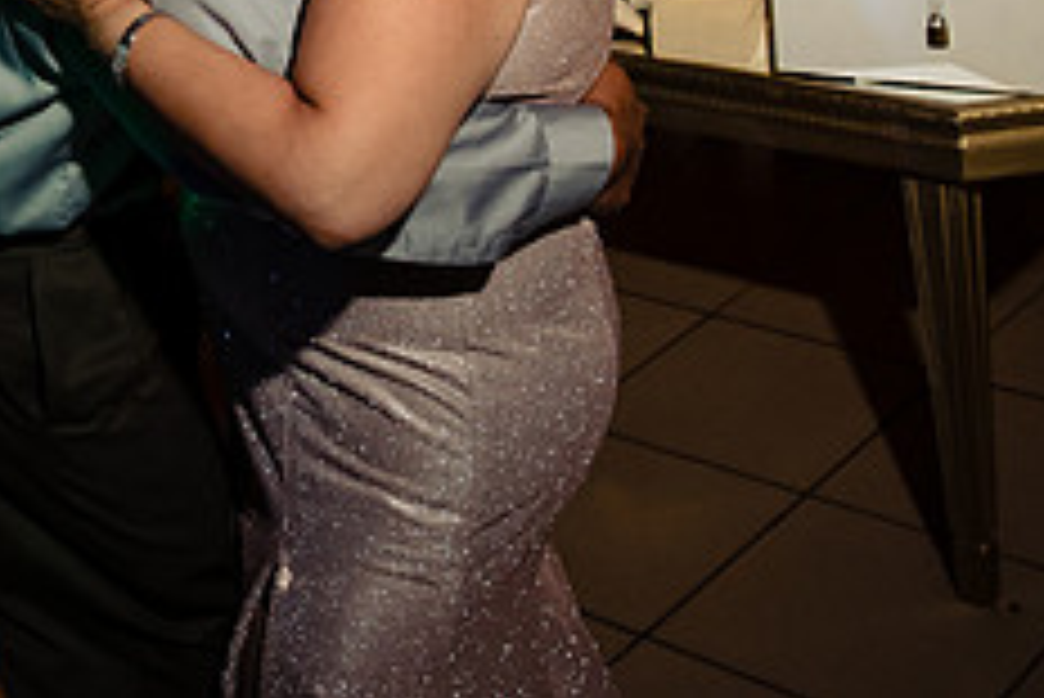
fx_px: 2176
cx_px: 171
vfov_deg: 17.3
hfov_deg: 26.4
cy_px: -169
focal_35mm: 75
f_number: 7.1
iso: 2000
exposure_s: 1/100
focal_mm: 30
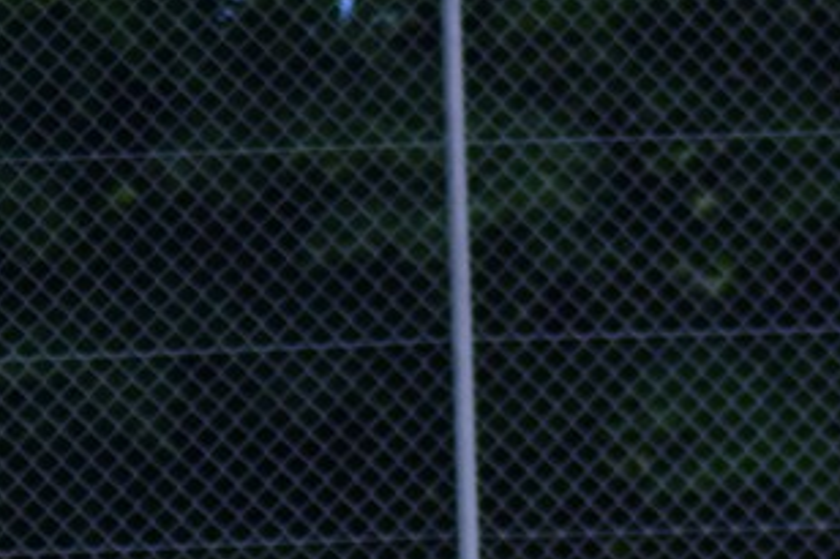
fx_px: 10471
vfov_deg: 3.1
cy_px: 828
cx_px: 1290
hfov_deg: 4.6
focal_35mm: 449
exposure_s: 1/1250
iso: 1600
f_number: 4
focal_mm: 90
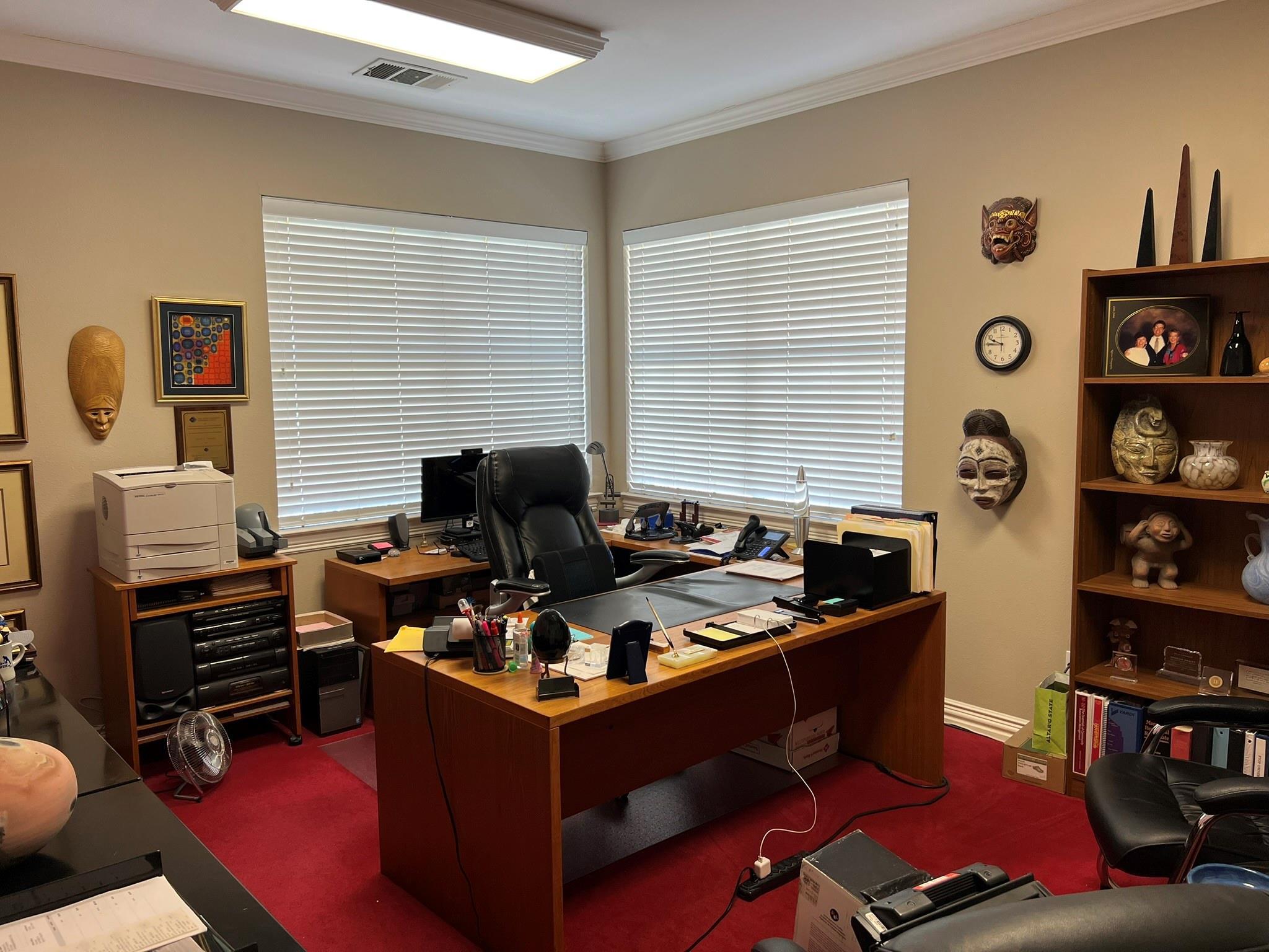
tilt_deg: -6.1
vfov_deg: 53.1
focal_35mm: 26
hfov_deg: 67.3
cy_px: 476
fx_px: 953
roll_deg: +1.4
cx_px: 634
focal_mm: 5.7
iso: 80
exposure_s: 1/60
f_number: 1.5
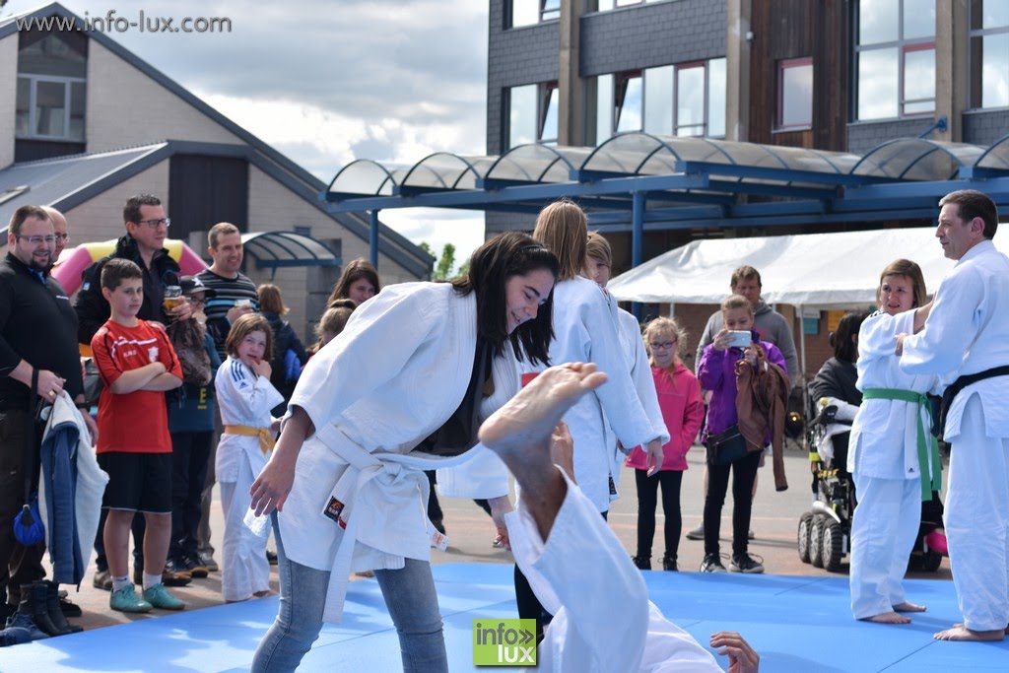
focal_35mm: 75
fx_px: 2102
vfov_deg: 18.2
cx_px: 504
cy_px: 336
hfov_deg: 27.0
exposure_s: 1/500
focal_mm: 50
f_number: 5.6
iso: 100
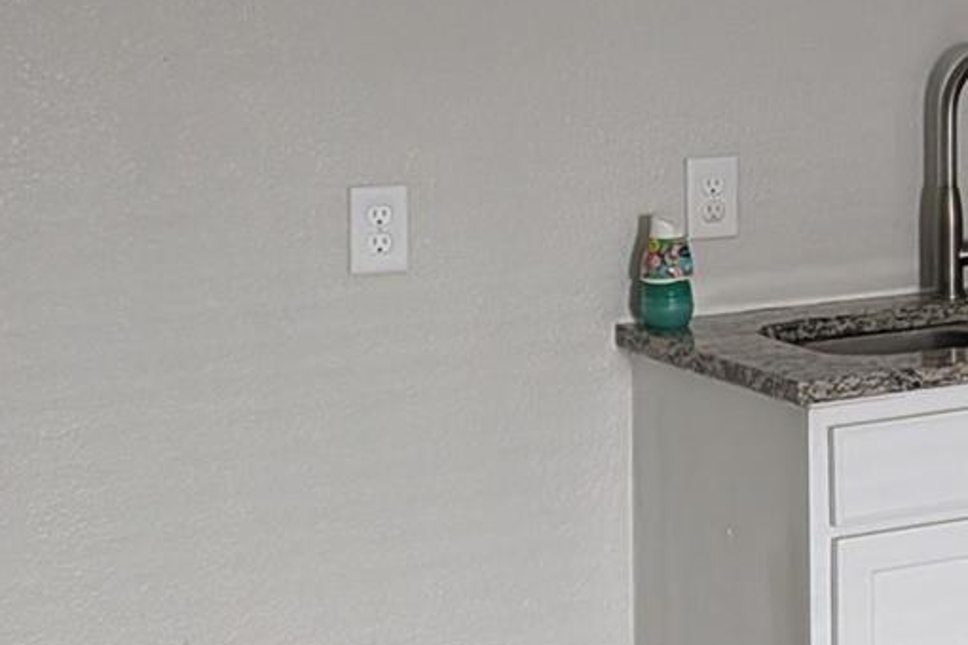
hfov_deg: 17.6
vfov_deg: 13.5
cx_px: 1583
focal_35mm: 100
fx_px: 2689
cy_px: -9
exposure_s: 1/94.3
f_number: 1.68
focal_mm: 6.9
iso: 1315
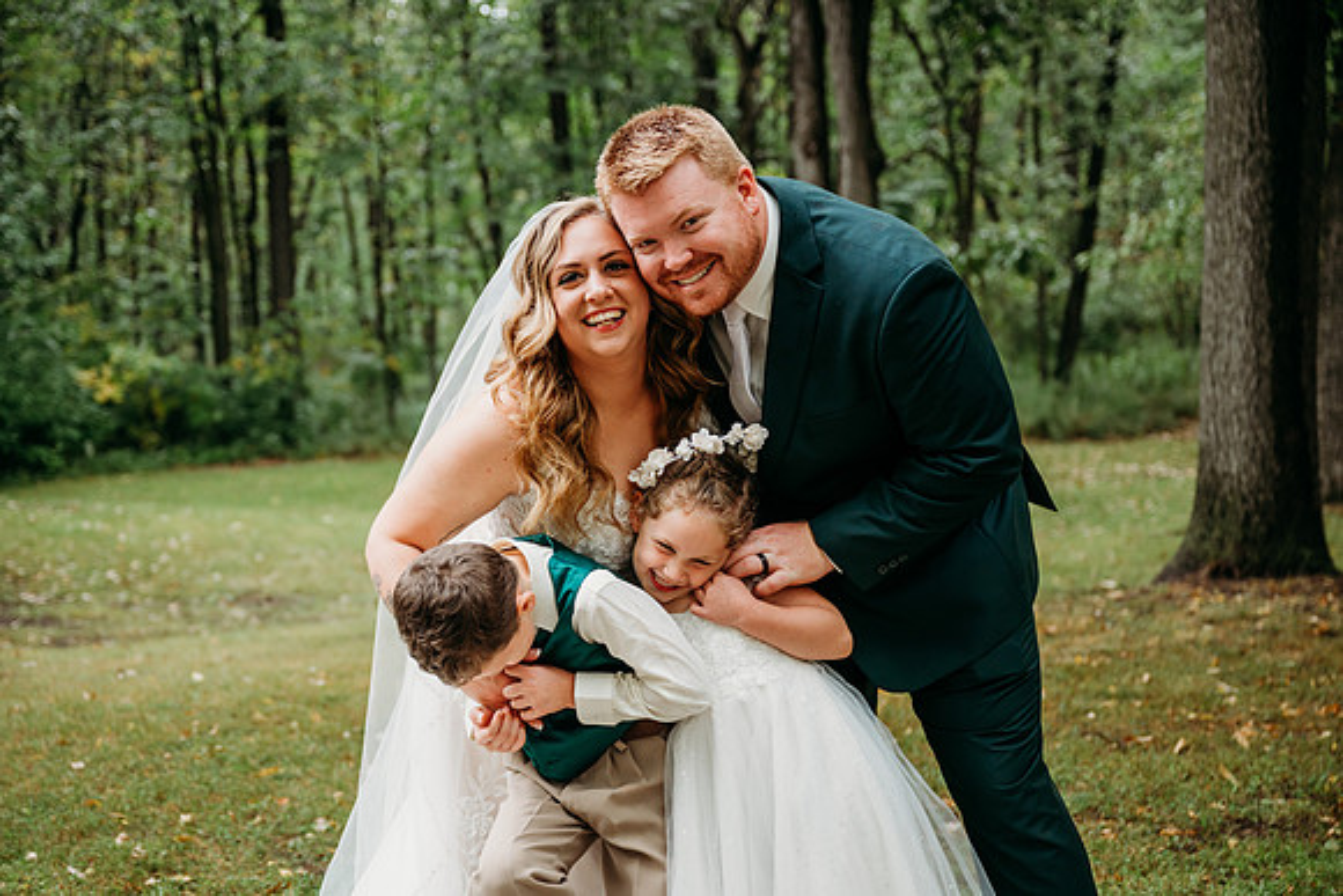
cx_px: 622
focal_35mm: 51
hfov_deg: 38.8
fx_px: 1906
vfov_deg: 26.4
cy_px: 482
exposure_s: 1/400
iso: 200
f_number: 2.8
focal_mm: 46
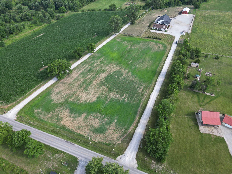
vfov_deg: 54.9
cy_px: 85
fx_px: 168
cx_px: 117
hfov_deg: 69.4
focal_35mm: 25
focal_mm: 6.72
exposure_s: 1/640
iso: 100
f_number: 1.7
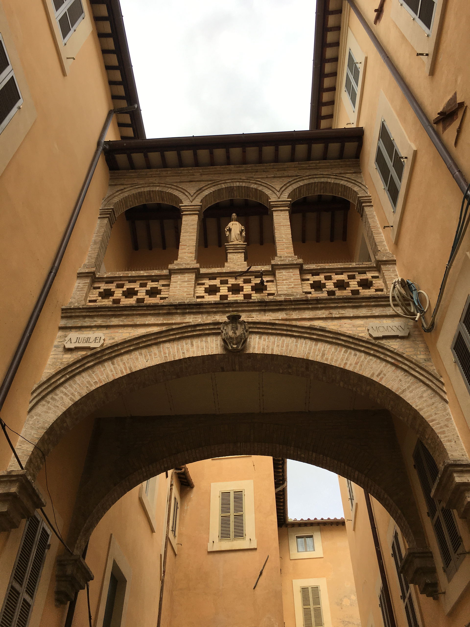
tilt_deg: +46.3
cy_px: 314
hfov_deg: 48.2
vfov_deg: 61.7
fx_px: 525
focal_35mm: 29
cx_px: 235
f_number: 2.2
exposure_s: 1/527
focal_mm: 4.15
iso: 25
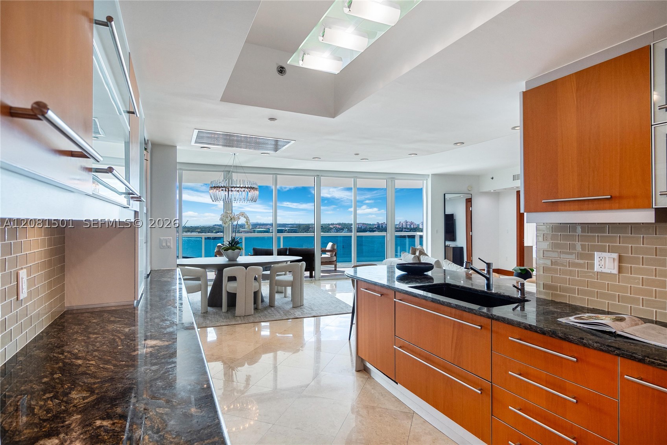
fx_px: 333
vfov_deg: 67.4
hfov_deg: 90.0
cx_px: 334
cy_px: 222
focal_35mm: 18
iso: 100
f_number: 4.5
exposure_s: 1/40
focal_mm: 9
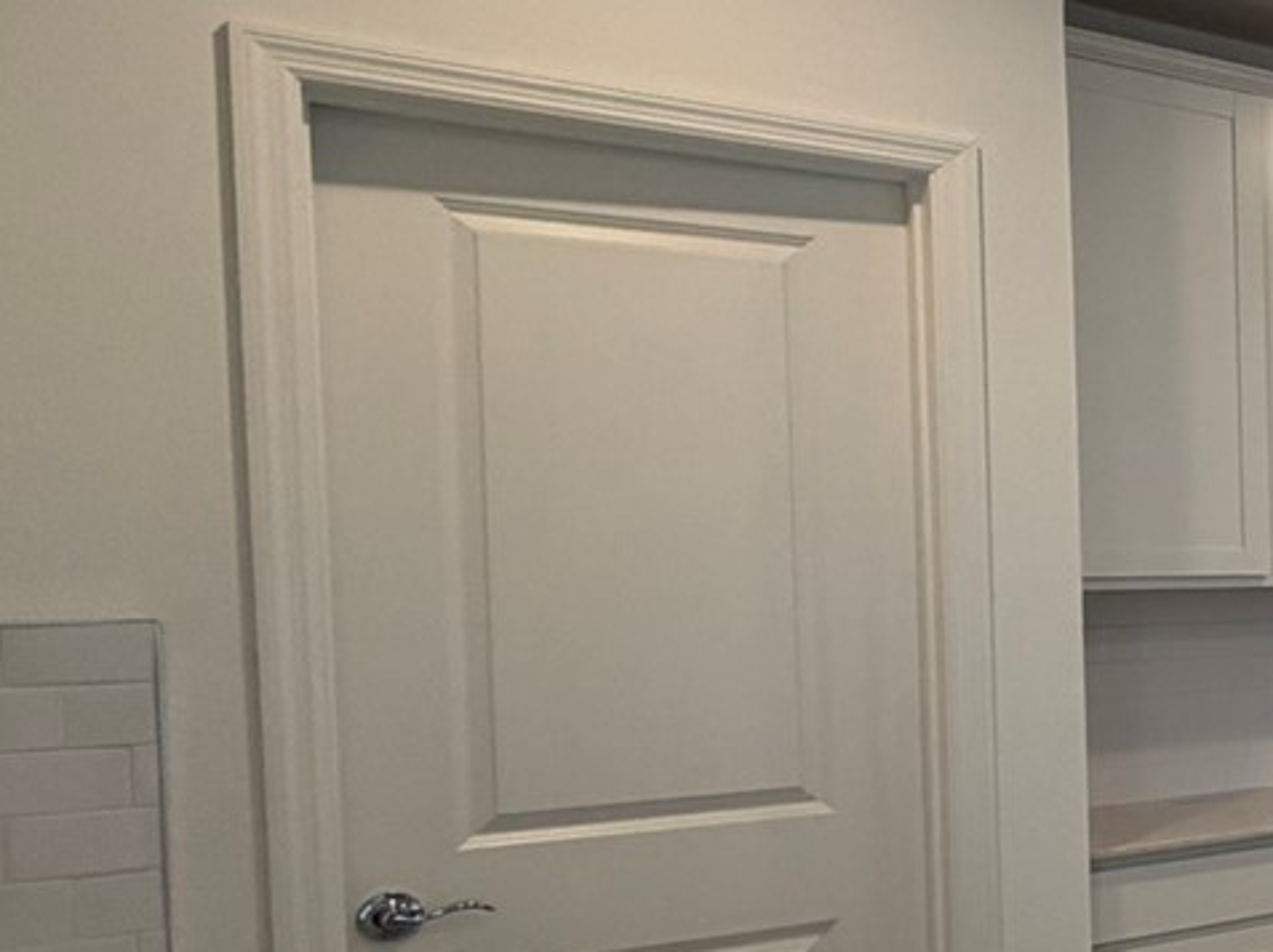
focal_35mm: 47
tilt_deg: -1.0
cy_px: 597
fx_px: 1727
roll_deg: +1.4
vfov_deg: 30.7
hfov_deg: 25.4
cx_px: 2066
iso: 125
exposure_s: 1/120
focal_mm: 2.22
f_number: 2.2
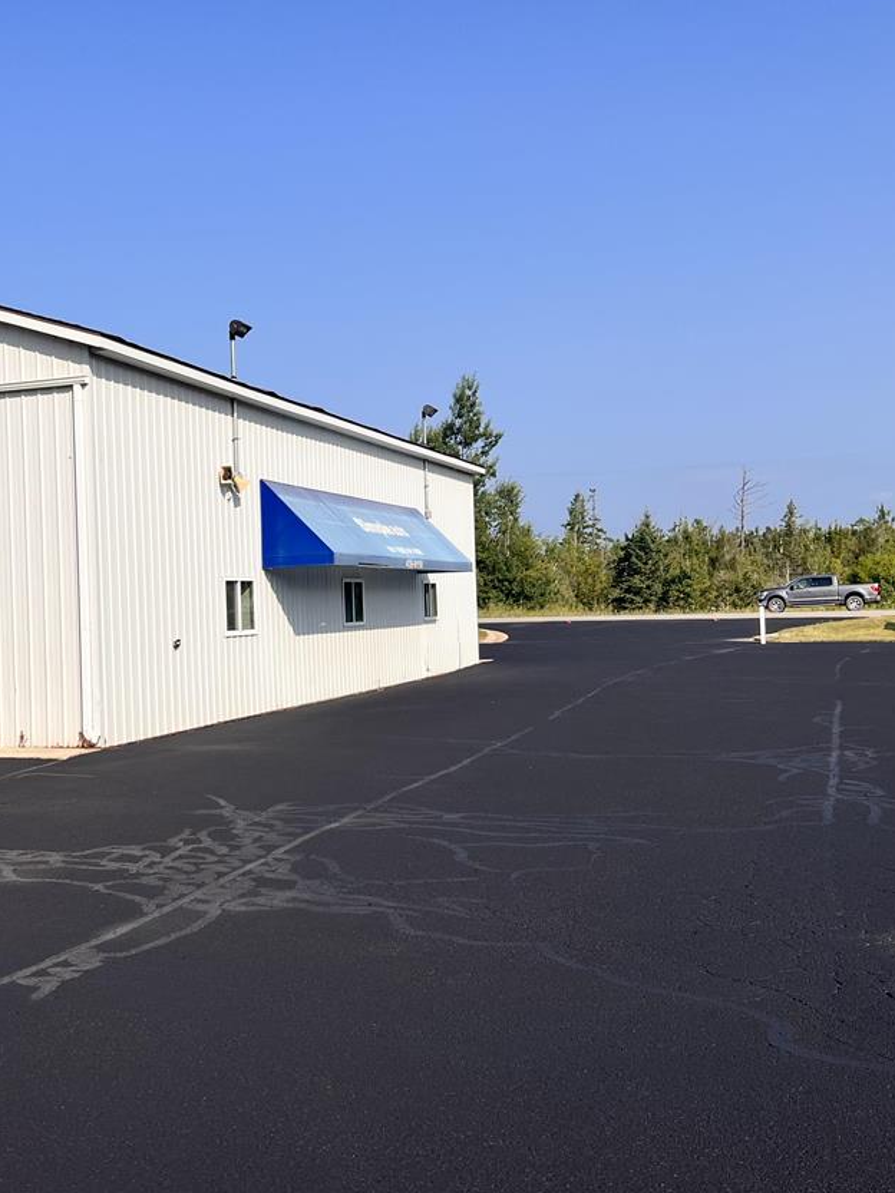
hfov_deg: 35.5
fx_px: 1379
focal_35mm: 40
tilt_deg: +2.0
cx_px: 273
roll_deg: +1.5
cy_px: 574
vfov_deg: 46.8
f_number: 1.5
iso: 50
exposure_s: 1/6993
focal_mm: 5.7
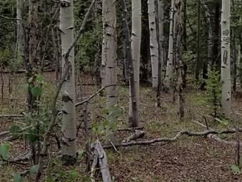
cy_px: -47
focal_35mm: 81
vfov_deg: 17.2
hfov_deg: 23.9
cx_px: 174
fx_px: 566
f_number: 1.7
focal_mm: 4.2
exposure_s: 1/1204
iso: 50
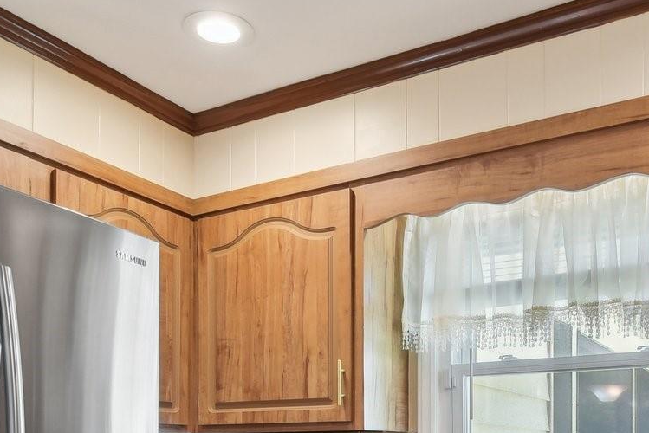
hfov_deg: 47.3
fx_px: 739
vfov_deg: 30.1
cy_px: 445
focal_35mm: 41
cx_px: 365
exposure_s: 1/5
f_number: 8
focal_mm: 15
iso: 200
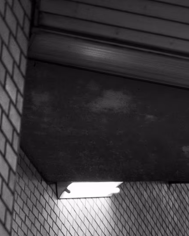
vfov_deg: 7.2
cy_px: 342
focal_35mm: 265
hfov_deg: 5.7
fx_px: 1853
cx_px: 364
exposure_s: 1/80
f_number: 2
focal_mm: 43
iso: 500
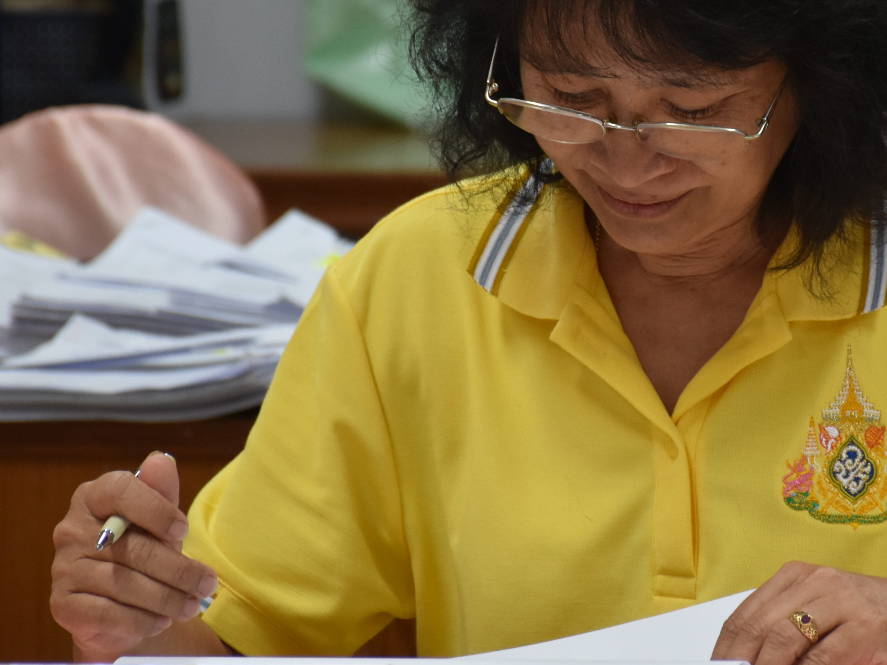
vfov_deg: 4.2
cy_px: 228
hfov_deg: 5.7
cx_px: 668
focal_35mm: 350
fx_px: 8968
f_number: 5.6
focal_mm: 122
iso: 1000
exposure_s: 1/60
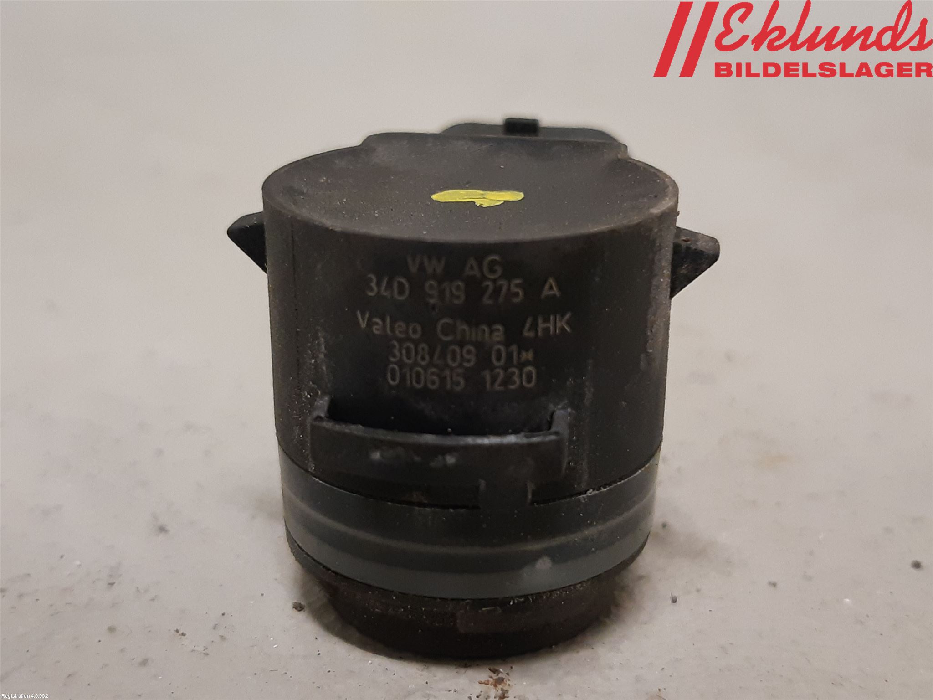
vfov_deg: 53.1
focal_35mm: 26
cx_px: 466
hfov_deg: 67.3
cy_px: 350
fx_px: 701
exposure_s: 1/50
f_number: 1.7
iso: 250
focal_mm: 3.93
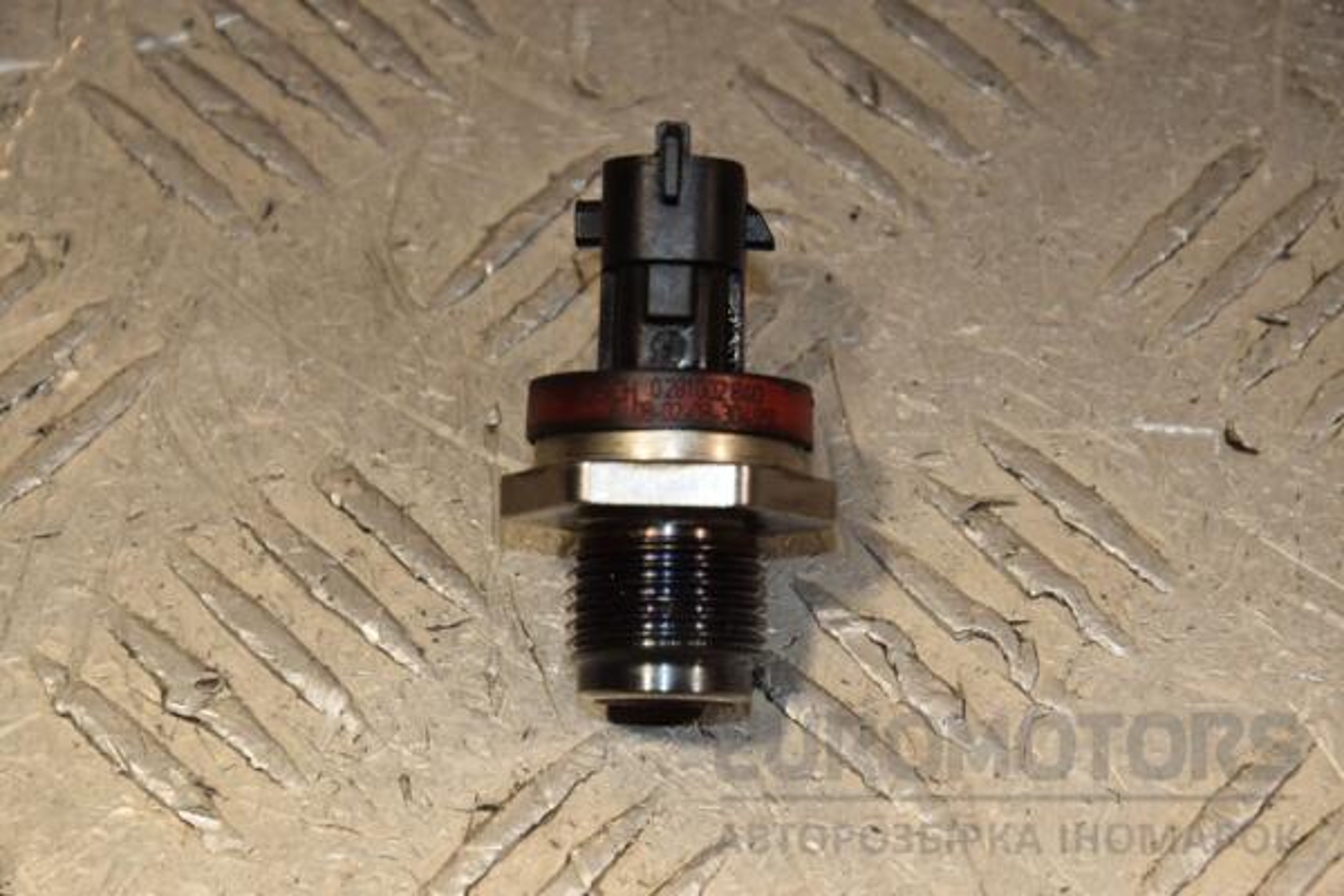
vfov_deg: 8.7
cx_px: 672
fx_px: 5880
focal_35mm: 158
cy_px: 448
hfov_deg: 13.0
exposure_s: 1/200
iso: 800
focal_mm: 105
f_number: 9
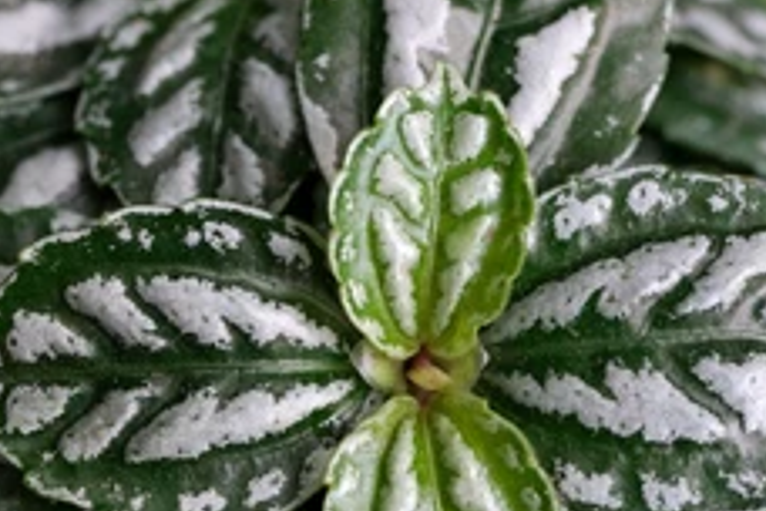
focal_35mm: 79
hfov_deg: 25.6
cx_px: 447
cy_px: 321
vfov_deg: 17.3
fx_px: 1681
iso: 1000
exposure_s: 1/170
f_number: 5
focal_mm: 30
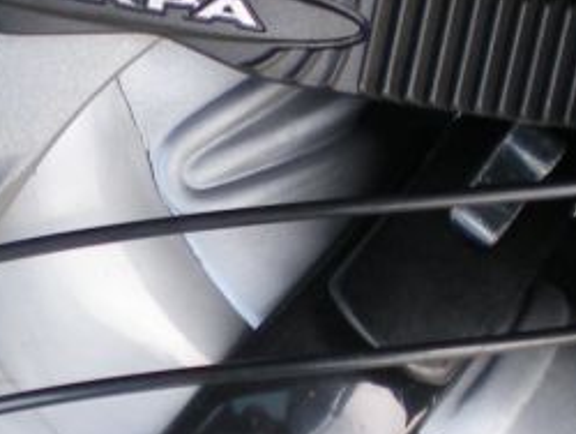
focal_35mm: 152
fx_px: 2532
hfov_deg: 13.0
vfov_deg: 9.8
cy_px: 108
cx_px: 214
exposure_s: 1/59.6
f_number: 3.1
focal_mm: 6.3
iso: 94
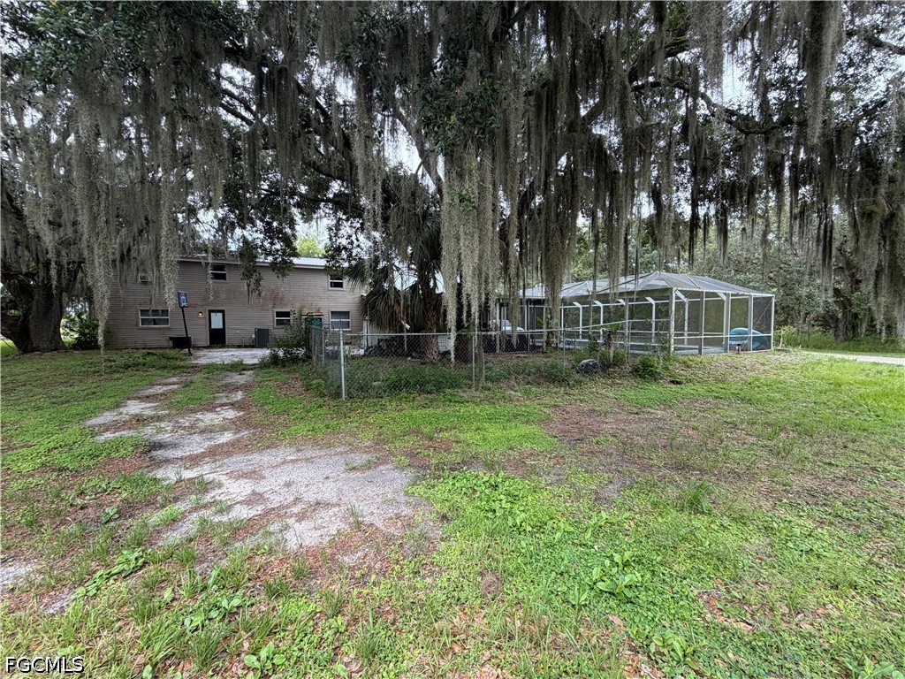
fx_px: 366
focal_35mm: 14
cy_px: 340
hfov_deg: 102.1
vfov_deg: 85.7
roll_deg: -0.1
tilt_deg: -2.3
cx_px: 452
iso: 50
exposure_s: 1/227
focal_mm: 2.22
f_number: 2.2
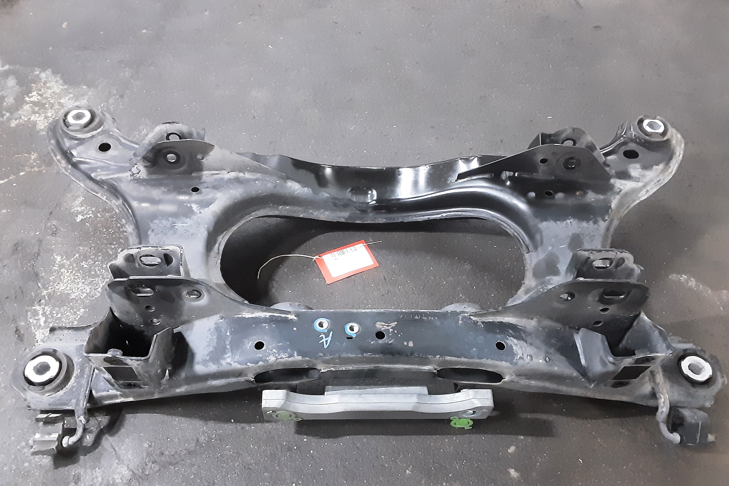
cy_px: 268
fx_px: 587
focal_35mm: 29
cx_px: 363
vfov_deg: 44.9
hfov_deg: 63.7
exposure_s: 1/20
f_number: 1.9
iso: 500
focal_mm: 2.91
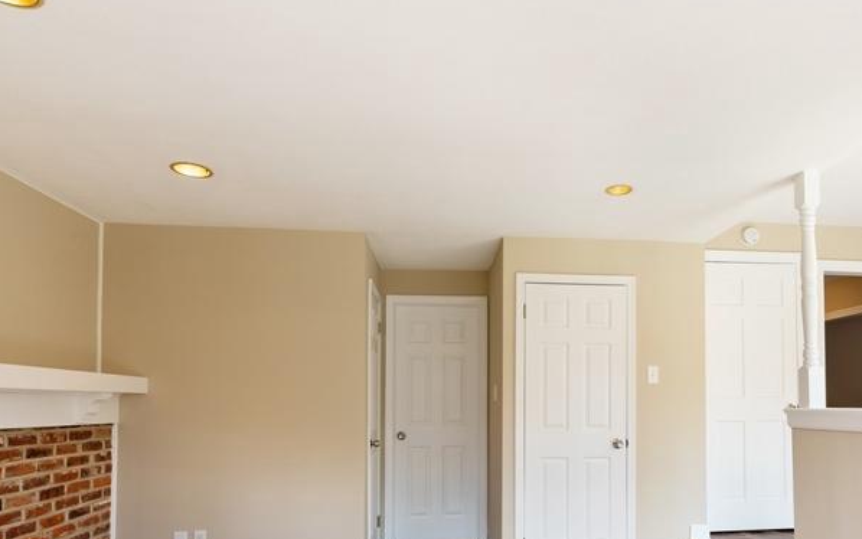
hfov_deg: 76.5
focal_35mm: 23
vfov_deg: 50.4
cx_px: 506
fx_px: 540
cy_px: 416
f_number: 11
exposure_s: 1/8
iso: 100
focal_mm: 15
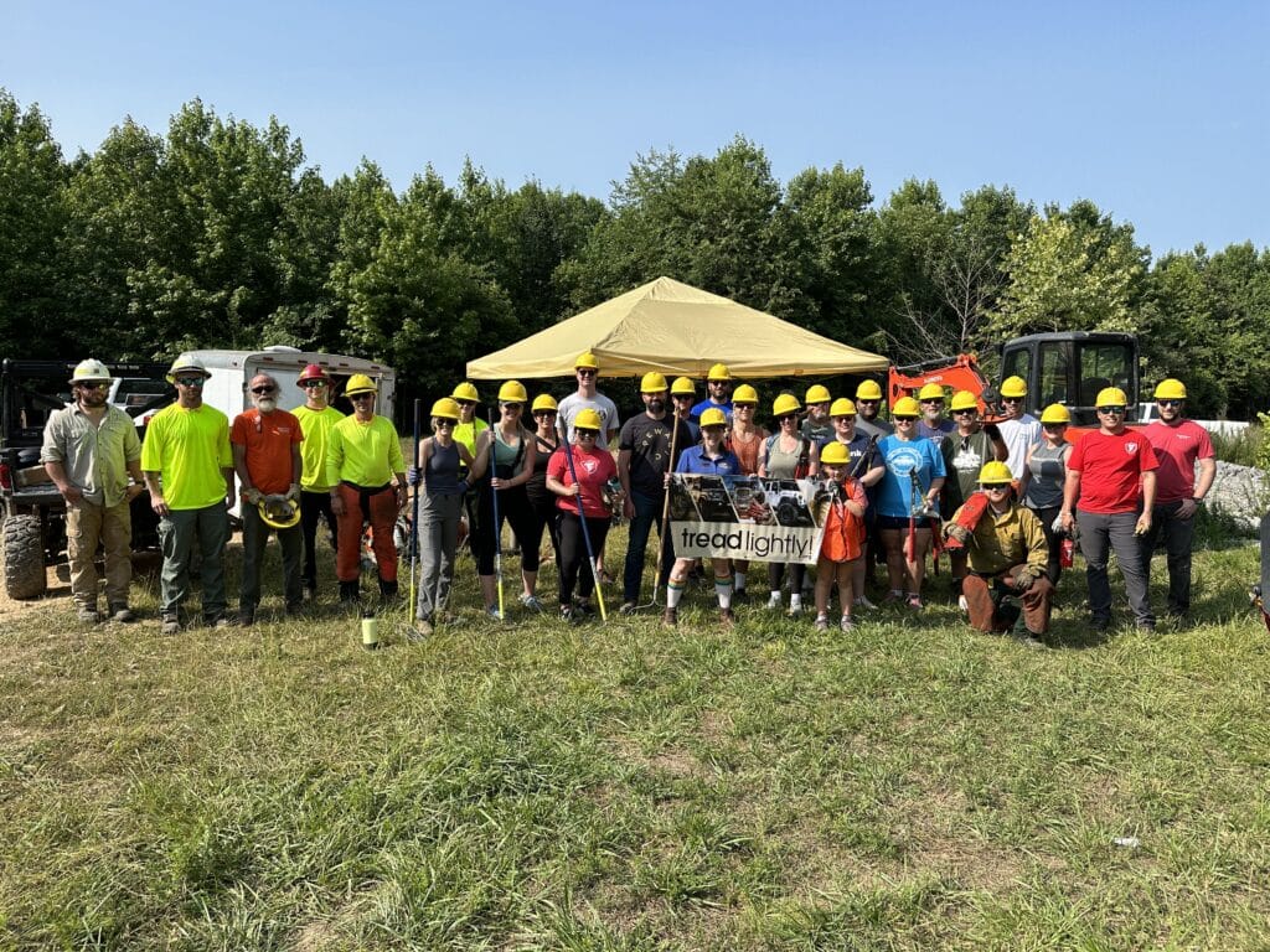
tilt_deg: -8.2
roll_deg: -0.3
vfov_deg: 56.8
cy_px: 476
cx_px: 635
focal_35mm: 24
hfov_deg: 71.6
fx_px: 881
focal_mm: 6.86
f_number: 1.78
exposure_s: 1/3472
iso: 80
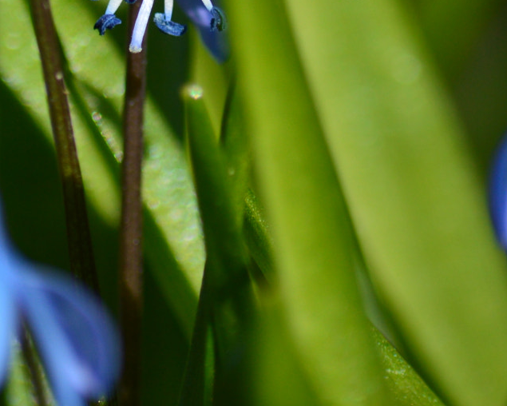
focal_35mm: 908
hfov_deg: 2.1
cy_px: 4
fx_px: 13625
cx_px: 114
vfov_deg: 1.7
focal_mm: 200
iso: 200
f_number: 5.6
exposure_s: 1/640
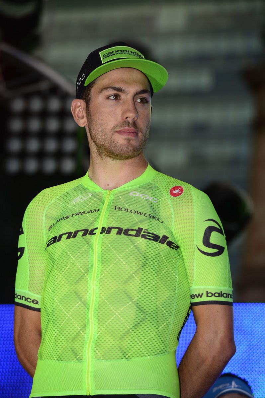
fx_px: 2212
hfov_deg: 6.9
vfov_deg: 10.3
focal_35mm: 200
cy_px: 199
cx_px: 132
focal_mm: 200
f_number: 5.6
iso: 200
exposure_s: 1/250
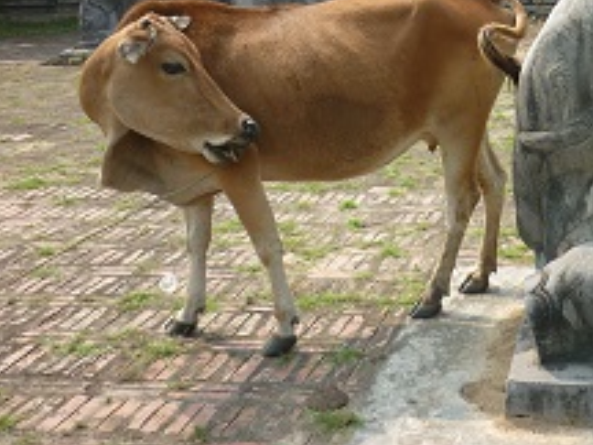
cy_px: 36
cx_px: 530
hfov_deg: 30.3
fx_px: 1045
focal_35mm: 61
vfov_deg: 23.3
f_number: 2.8
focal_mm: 5.5
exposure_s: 1/640
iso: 80
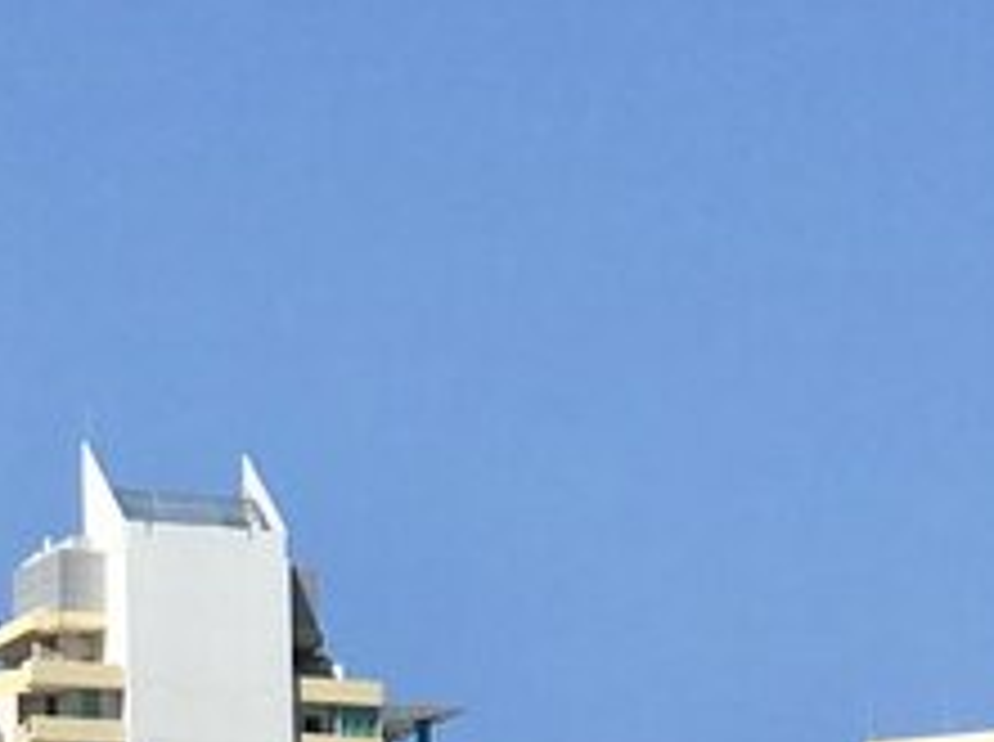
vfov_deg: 4.0
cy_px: 1007
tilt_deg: +9.9
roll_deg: +0.1
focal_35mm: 372
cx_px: -238
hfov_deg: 5.3
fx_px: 10665
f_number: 2.8
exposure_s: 1/1212
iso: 20
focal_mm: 6.6
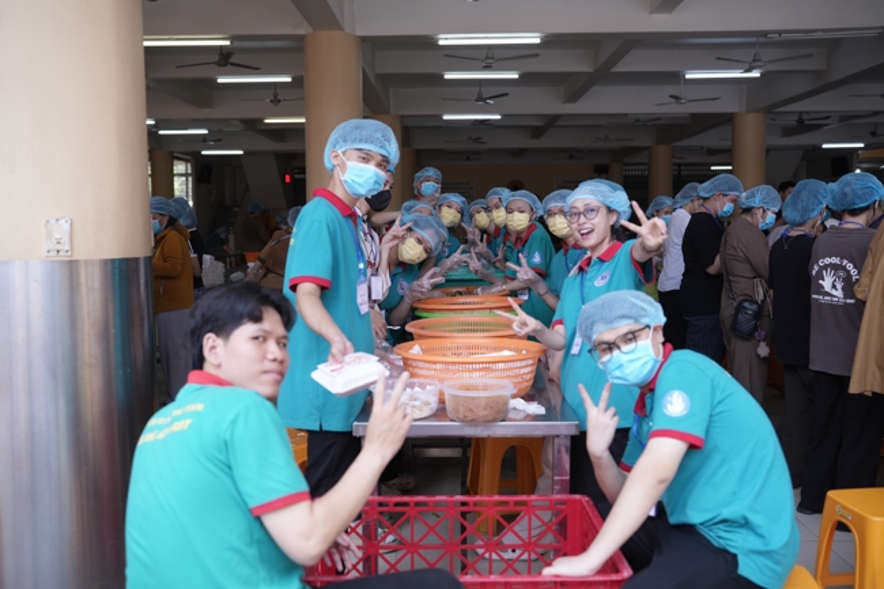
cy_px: 294
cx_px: 442
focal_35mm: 35
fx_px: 859
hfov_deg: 54.4
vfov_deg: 37.8
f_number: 2.8
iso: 400
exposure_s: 1/320
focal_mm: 35
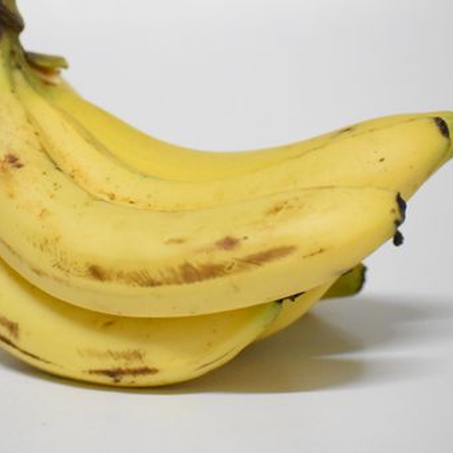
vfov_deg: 12.9
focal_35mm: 135
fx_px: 1999
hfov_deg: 12.9
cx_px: 159
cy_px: 227
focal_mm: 70
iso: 8000
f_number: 4.5
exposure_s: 1/125
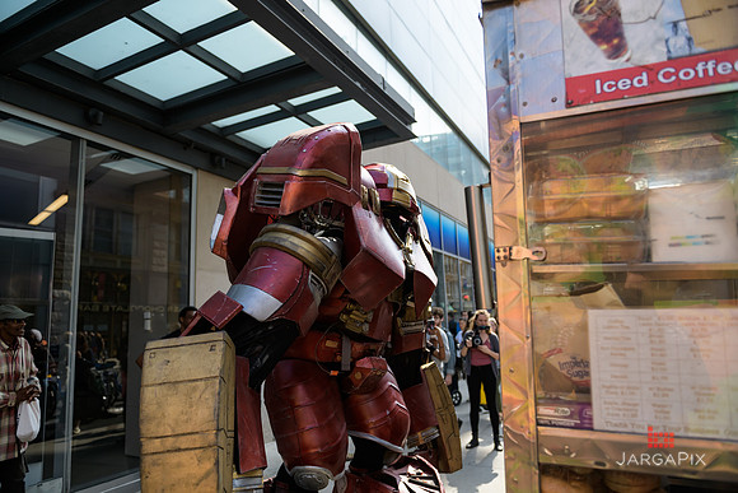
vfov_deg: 53.2
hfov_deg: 73.7
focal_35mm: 24
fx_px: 492
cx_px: 369
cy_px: 246
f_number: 3.2
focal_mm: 24
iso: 200
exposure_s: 1/1250
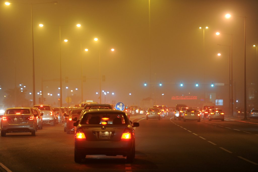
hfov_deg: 11.7
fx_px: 1254
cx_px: 129
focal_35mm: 175
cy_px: 86
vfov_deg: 7.8
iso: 1000
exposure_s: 1/60
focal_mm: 175
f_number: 2.8
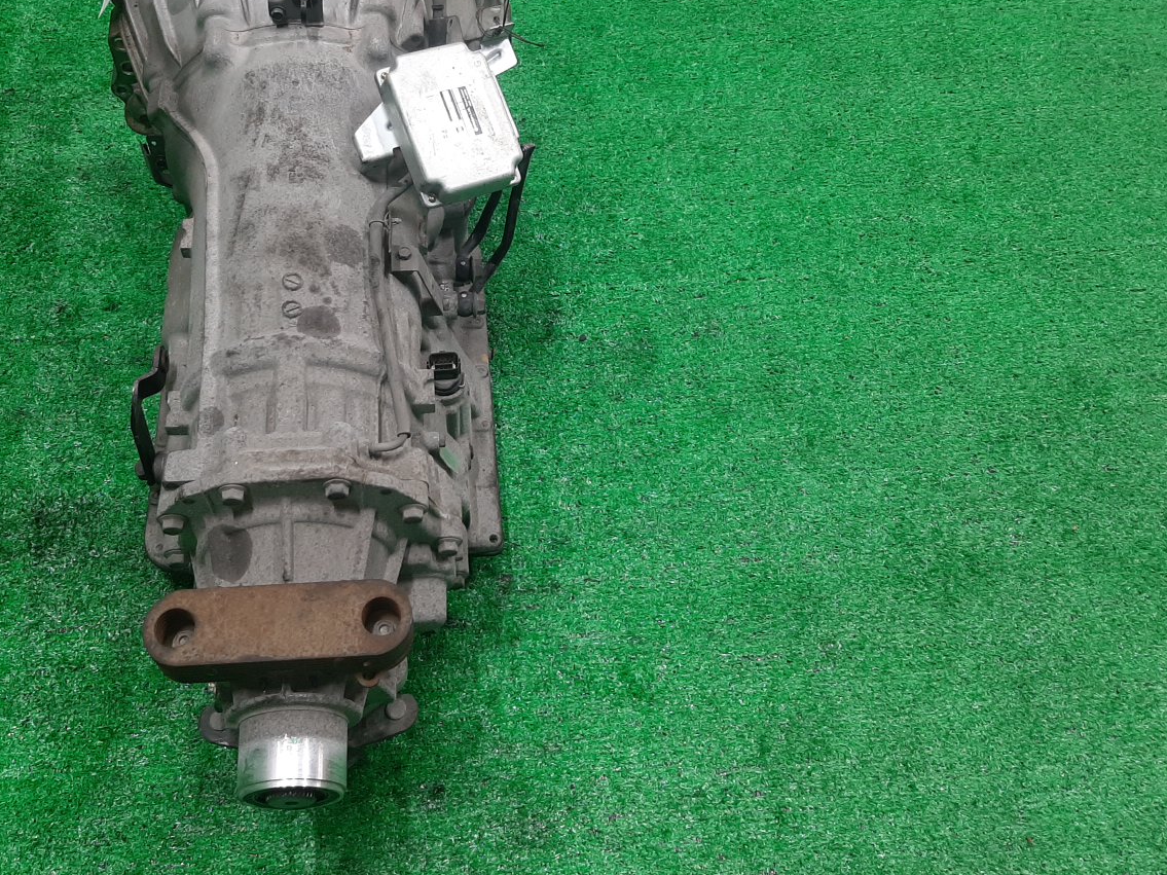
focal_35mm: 33
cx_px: 461
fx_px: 1112
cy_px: 328
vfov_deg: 42.6
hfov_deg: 54.9
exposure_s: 1/50
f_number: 1.7
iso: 86
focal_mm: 3.93
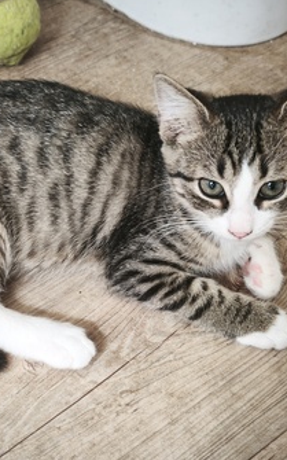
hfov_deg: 22.7
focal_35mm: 57
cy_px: 231
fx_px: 714
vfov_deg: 35.7
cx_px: 115
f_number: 1.7
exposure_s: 1/50
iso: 250
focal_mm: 5.35
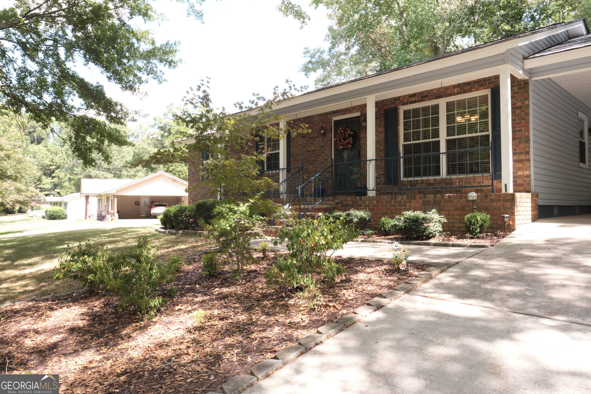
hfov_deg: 73.7
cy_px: 197
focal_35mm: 24
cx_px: 296
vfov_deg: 53.1
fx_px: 394
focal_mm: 16
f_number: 11
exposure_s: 1/30
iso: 400
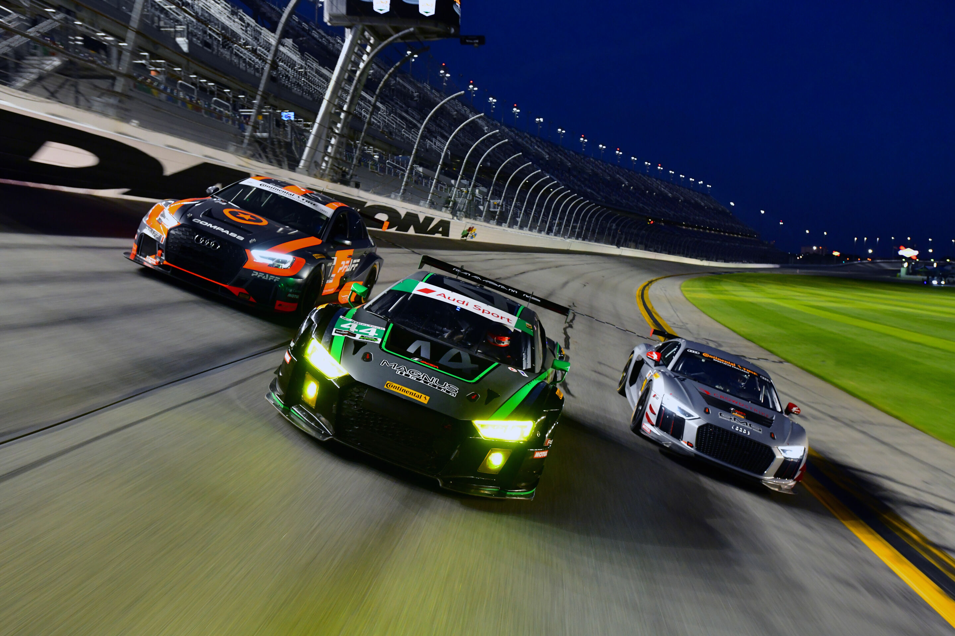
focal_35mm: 30
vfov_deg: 43.6
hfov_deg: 61.9
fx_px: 796
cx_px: 478
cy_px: 318
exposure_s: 1/100
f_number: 8
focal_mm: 30
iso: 2000
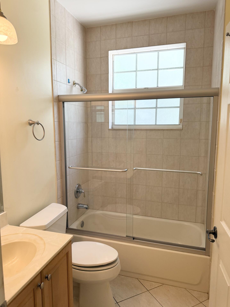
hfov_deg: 54.9
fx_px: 221
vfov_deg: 69.4
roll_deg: -0.6
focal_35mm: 25
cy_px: 152
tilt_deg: -6.7
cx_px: 113
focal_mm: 6.76
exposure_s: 1/120
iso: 160
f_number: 1.78
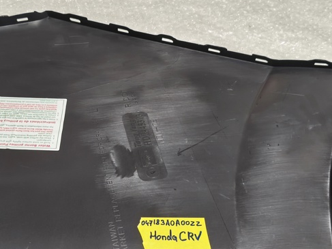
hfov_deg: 41.1
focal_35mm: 46
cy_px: 113
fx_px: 441
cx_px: 142
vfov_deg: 31.5
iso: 500
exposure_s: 1/33.3
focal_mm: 5.35
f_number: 1.7
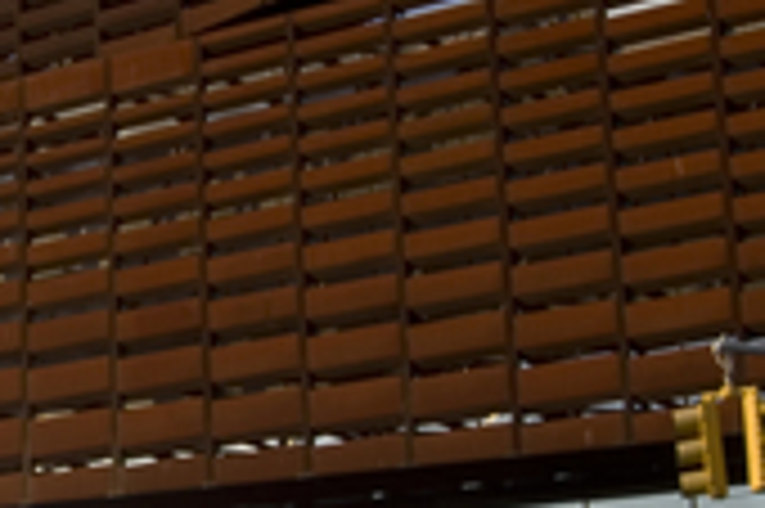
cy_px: 243
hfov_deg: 16.0
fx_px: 2696
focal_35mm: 127
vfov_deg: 10.8
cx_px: 162
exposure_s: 1/125
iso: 100
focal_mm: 18
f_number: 8
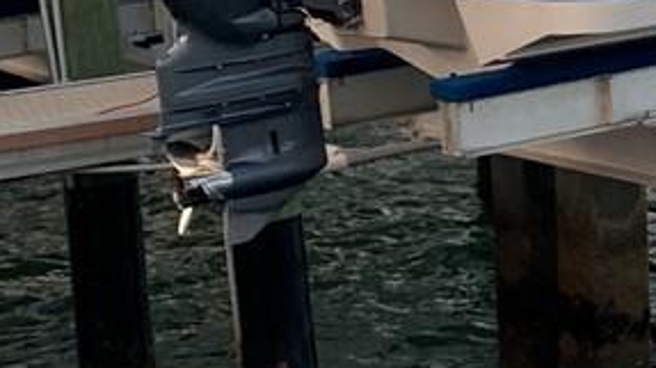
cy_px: -98
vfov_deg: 7.6
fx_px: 2747
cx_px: 1234
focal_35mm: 158
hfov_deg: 12.3
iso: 25
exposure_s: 1/122
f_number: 1.8
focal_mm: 4.25
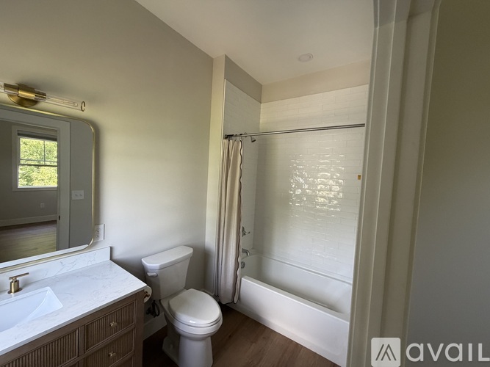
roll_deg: -2.9
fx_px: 198
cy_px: 184
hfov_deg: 102.1
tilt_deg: -4.0
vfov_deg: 85.7
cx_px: 245
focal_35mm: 14
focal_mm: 2.22
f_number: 2.2
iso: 320
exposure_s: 1/121
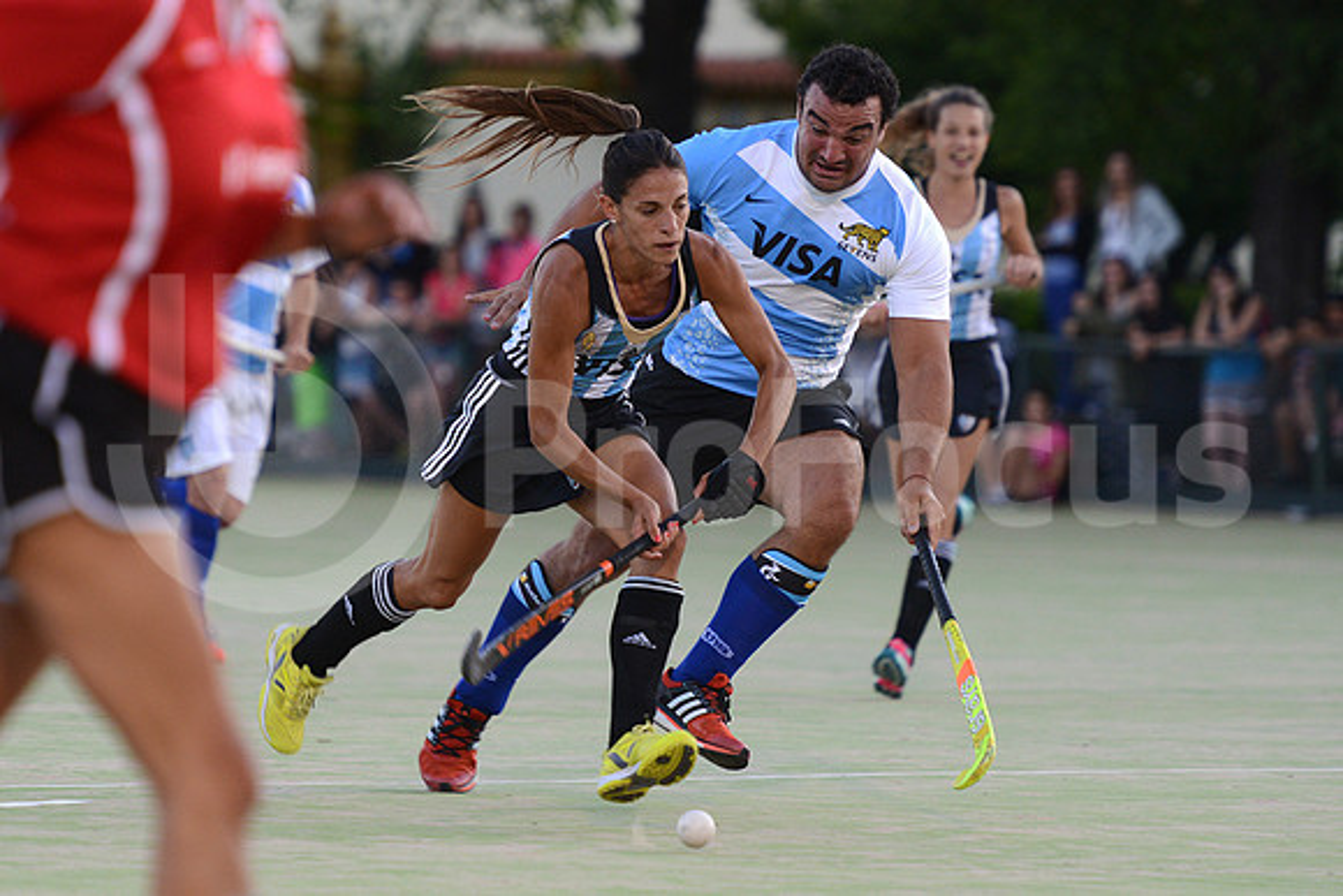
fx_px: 8955
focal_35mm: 240
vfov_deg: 5.7
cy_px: 448
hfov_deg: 8.6
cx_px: 672
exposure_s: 1/500
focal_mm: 240
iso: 1250
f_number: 4
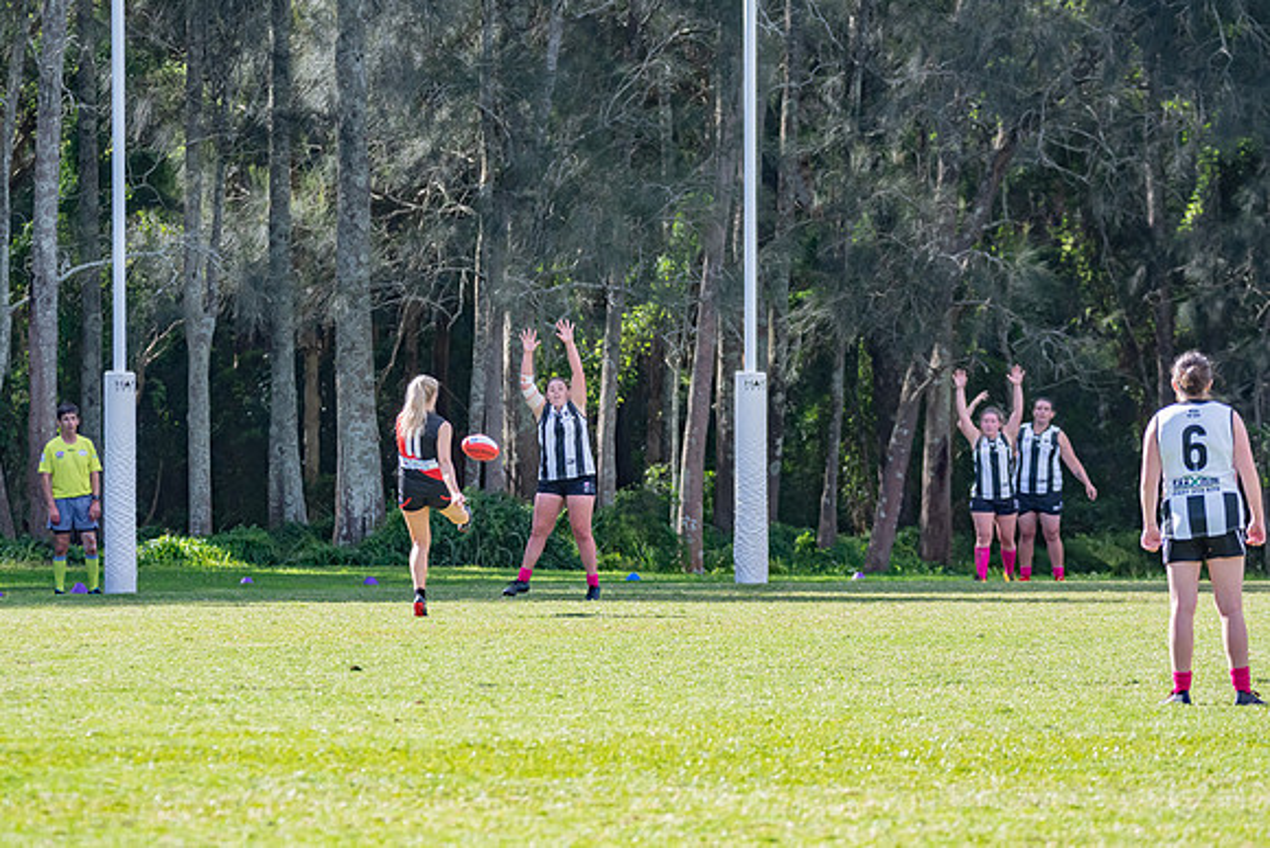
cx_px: 635
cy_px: 424
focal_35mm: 363
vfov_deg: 3.8
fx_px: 12802
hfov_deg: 5.7
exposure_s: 1/1250
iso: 800
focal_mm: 240
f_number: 6.3
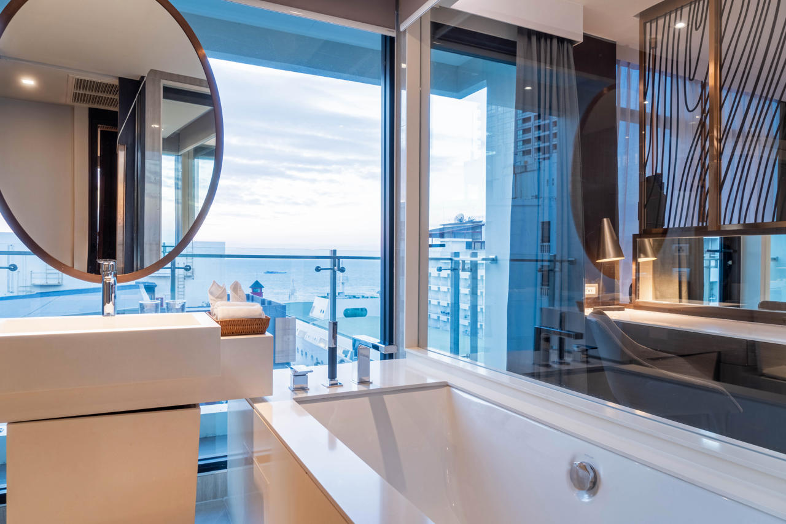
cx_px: 393
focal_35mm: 24
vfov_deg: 53.1
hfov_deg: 73.8
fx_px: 524
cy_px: 262
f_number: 8
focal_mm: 24
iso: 500
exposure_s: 1/40
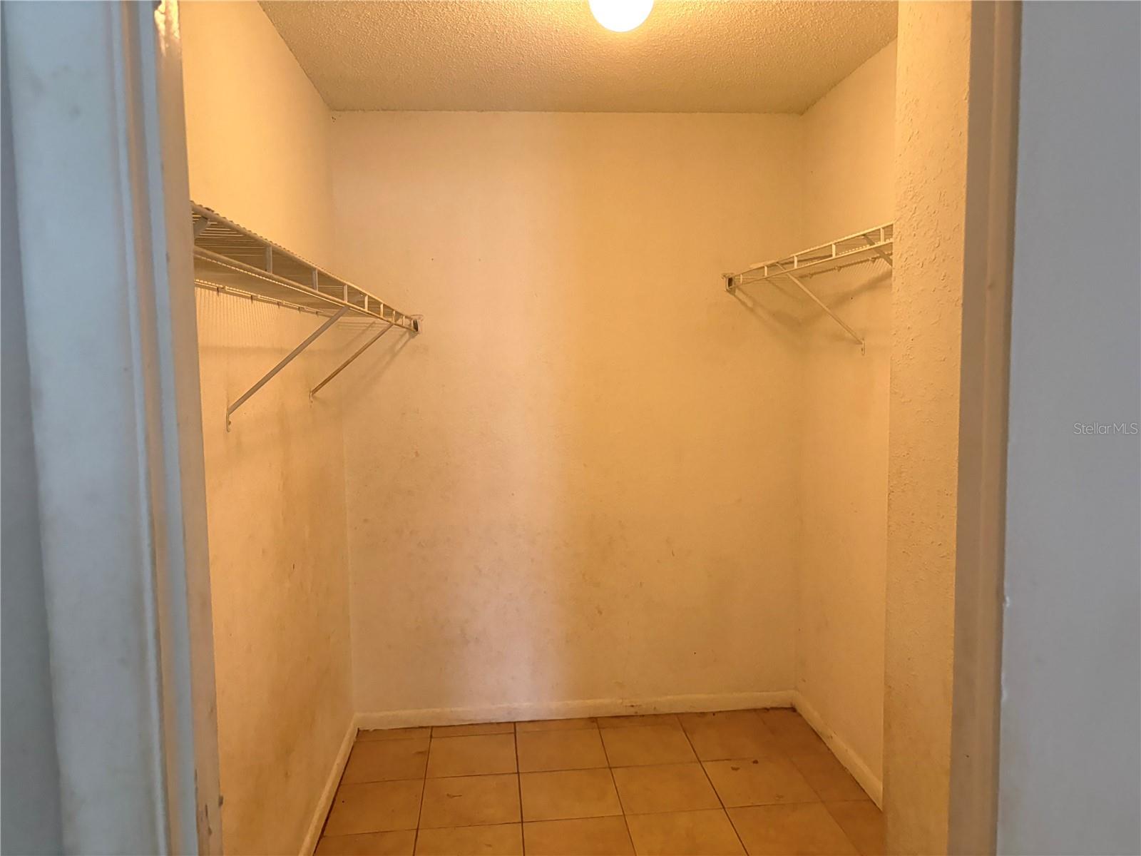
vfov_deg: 53.1
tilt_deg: -6.1
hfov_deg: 67.3
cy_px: 428
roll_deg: +1.1
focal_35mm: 26
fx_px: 857
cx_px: 570
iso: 640
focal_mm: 5.96
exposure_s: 1/40
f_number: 1.6
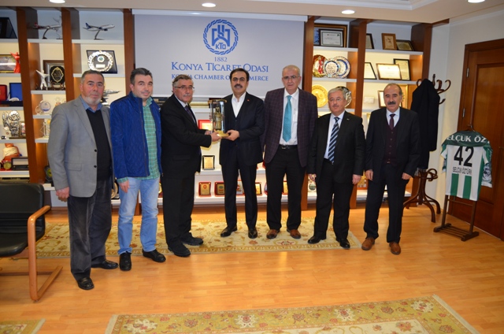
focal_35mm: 27
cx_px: 252
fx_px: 377
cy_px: 167
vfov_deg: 47.7
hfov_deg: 67.5
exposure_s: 1/60
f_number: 3.5
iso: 640
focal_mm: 18
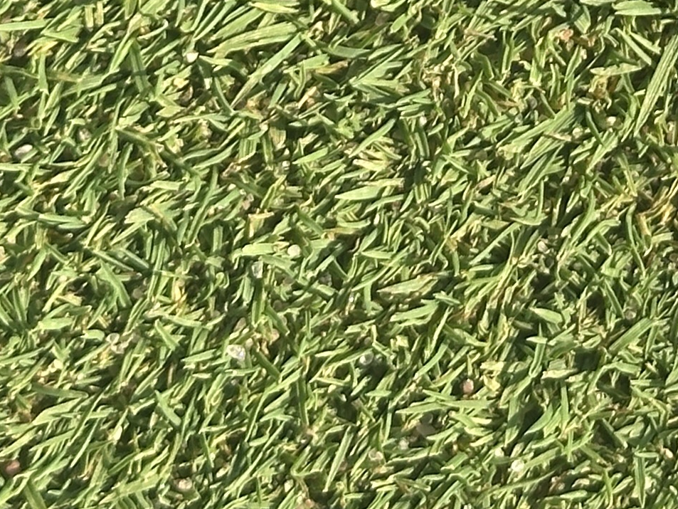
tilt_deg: -77.8
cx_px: 708
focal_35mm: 203
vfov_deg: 7.2
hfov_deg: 9.7
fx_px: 3977
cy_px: -318
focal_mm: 6.86
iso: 64
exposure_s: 1/1880
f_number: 1.78
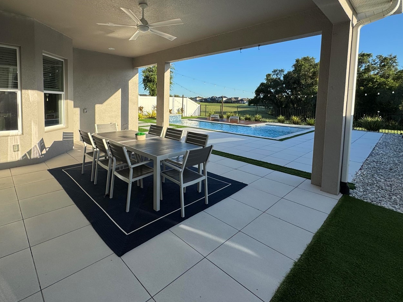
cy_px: 116
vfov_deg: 70.6
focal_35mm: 18
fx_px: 210
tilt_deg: -4.5
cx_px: 180
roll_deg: -1.4
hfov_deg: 87.5
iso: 50
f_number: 2.2
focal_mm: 2.22
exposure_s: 1/1078
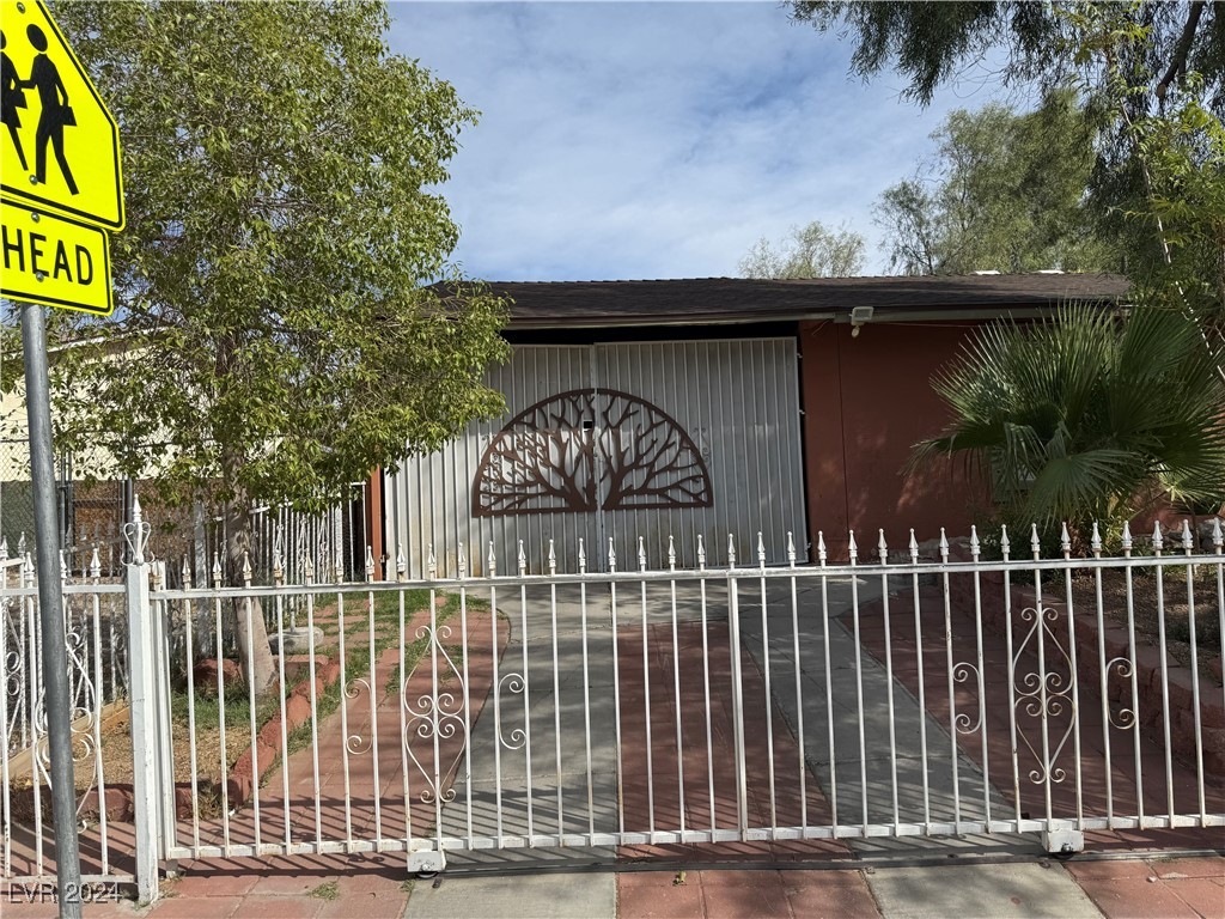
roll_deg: +2.3
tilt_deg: +4.0
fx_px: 849
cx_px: 612
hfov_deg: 71.6
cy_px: 460
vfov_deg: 56.8
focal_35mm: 24
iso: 80
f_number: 1.78
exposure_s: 1/6173
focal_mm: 6.76
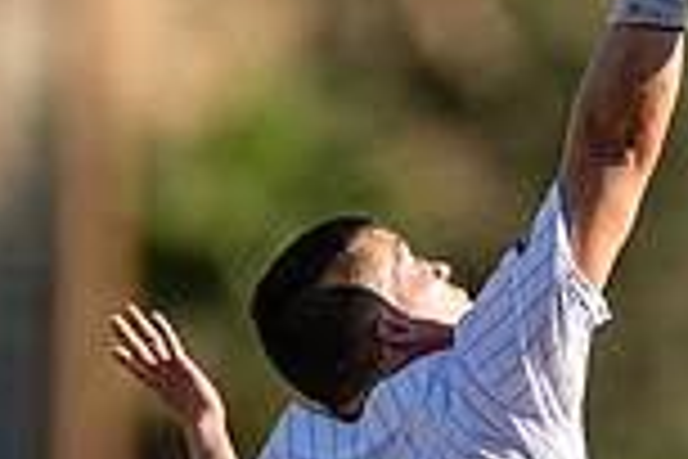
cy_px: 506
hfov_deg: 1.4
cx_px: 346
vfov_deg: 0.9
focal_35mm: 1513
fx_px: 28913
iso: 100
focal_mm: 400
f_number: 2.8
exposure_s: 1/1600
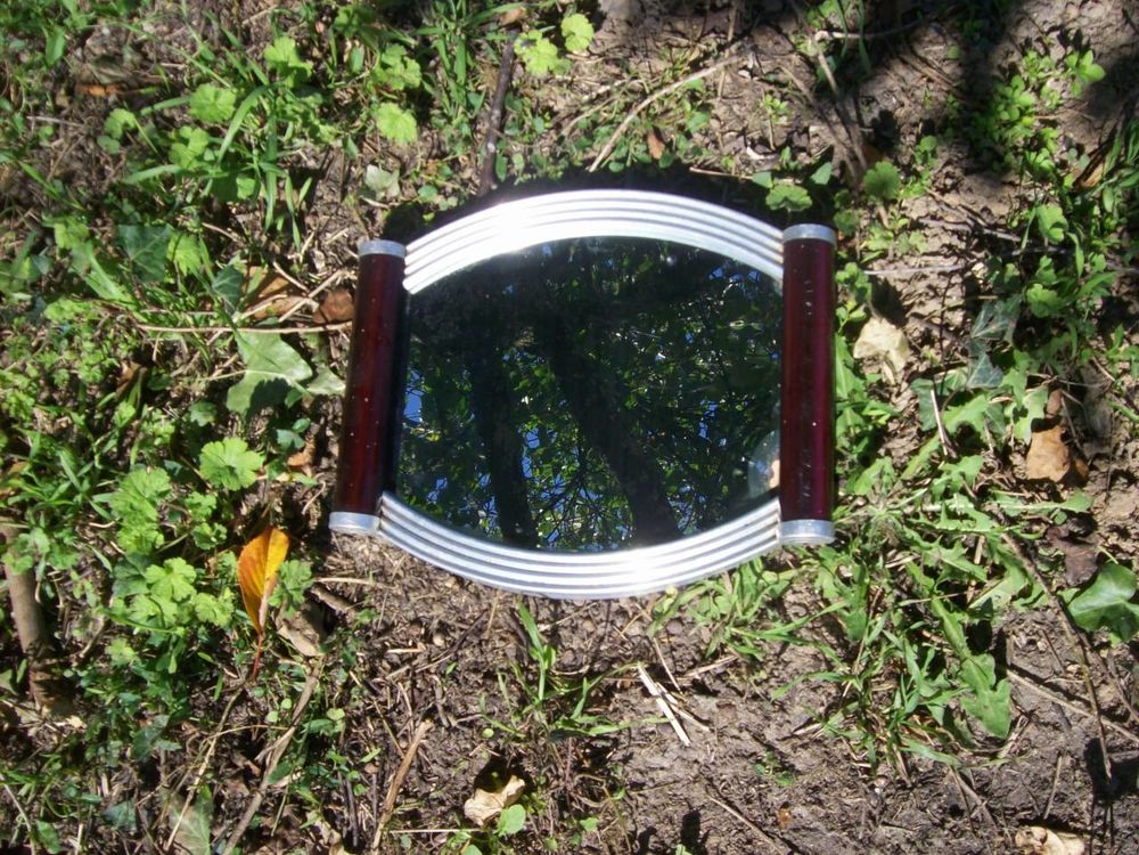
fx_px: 1185
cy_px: 428
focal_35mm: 36
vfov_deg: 39.7
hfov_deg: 51.4
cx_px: 570
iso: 80
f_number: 4.8
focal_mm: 6
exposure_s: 1/380
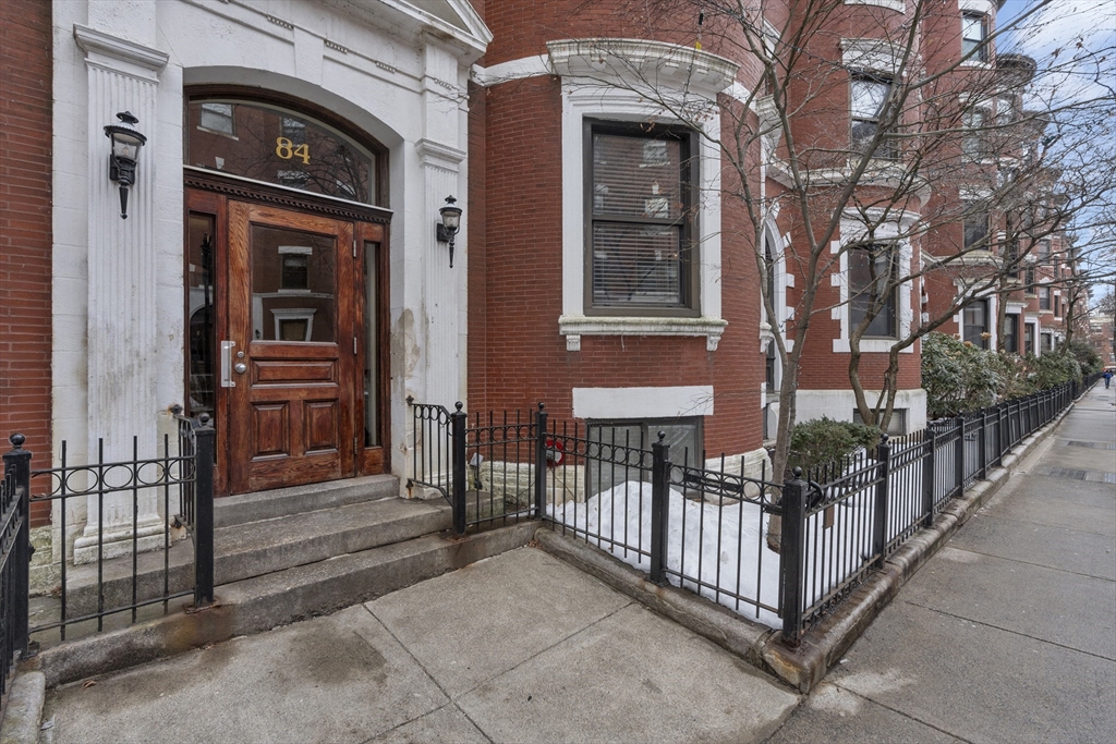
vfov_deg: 70.5
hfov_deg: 93.3
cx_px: 558
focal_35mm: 17
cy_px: 372
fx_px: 527
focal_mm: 17
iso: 320
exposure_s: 1/160
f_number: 9
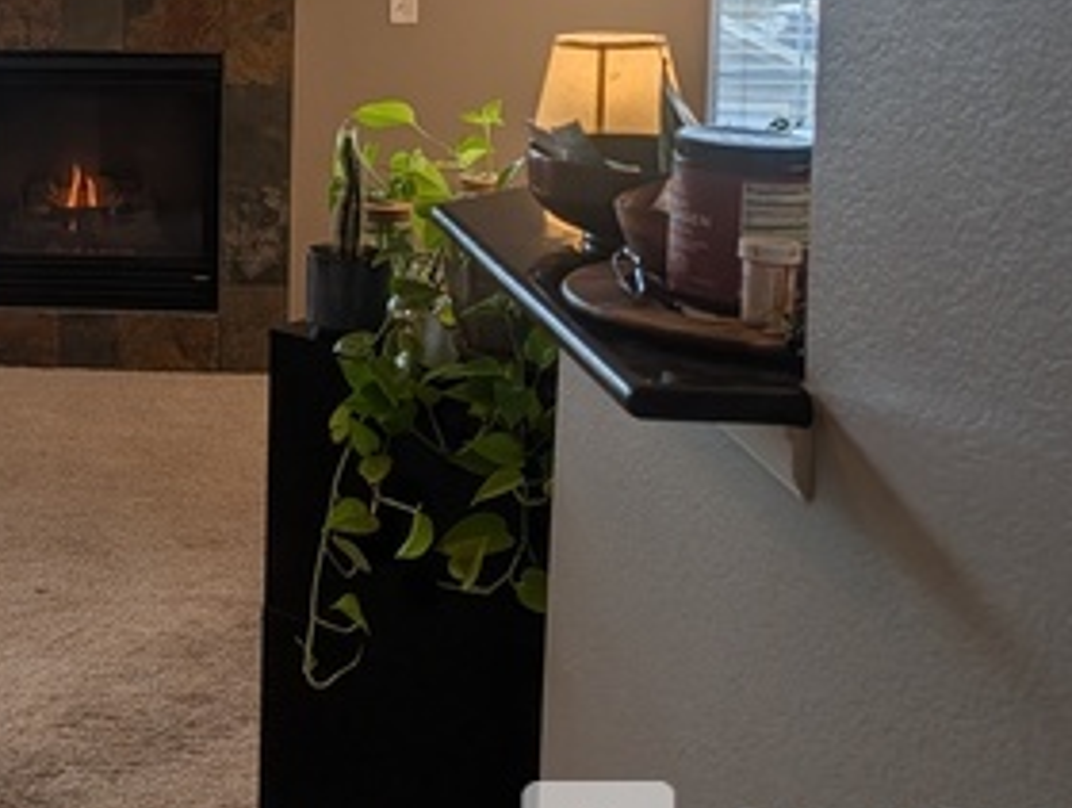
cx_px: -130
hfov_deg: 30.0
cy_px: -23
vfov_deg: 24.4
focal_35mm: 57
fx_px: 1768
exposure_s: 1/405
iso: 27
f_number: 1.68
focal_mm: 6.9
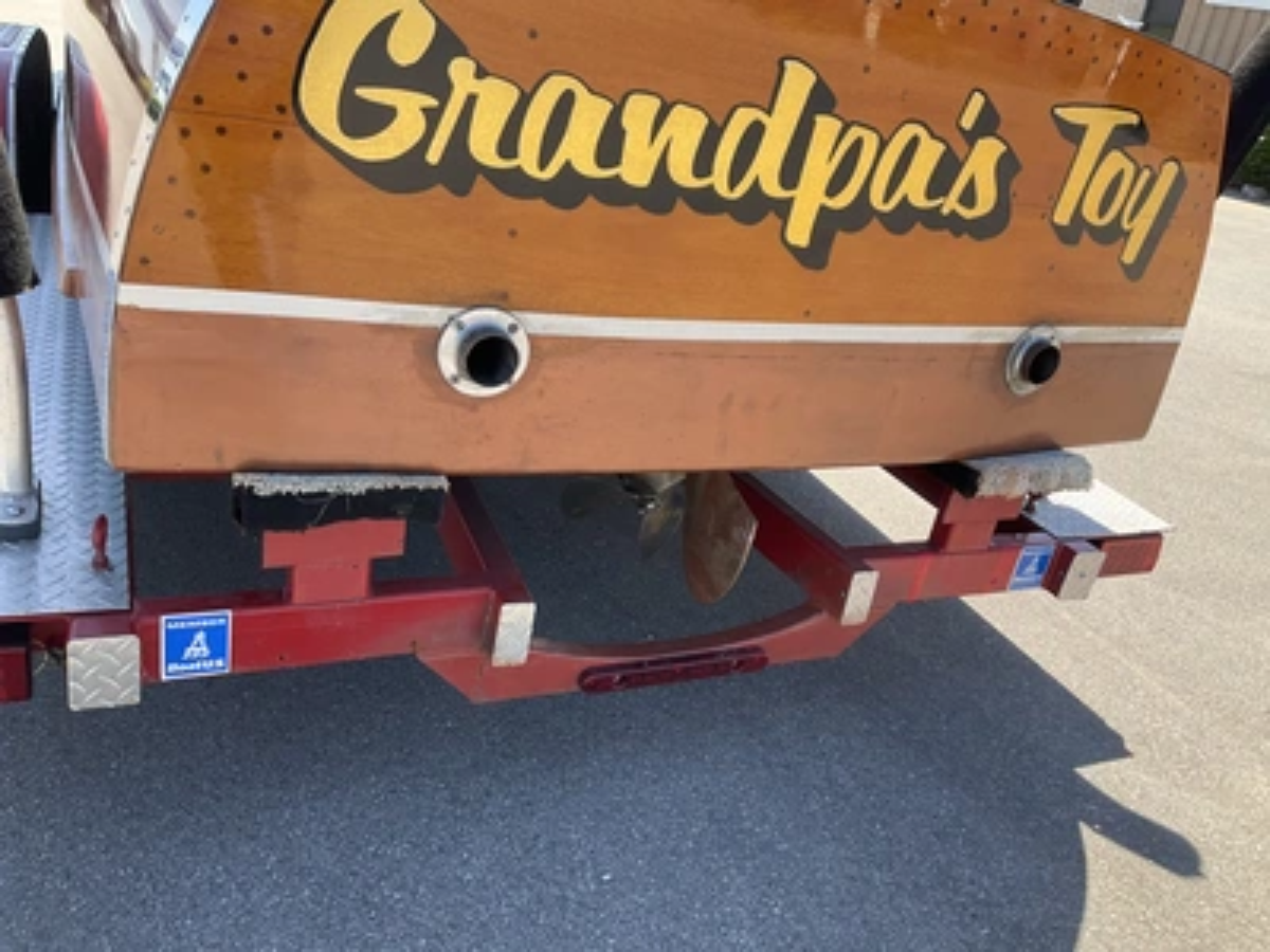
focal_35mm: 29
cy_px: 476
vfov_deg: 48.2
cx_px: 635
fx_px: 1064
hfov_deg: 61.7
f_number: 1.8
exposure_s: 1/439
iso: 25
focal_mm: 3
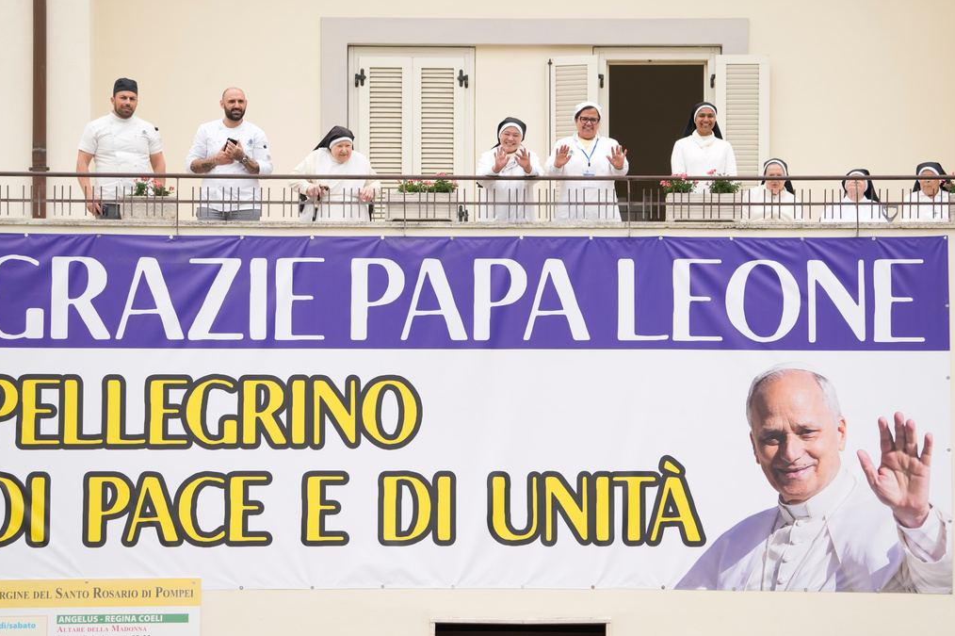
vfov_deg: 6.8
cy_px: 319
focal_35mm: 202
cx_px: 476
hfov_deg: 10.2
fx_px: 5356
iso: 320
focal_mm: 200
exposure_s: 1/320
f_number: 6.3
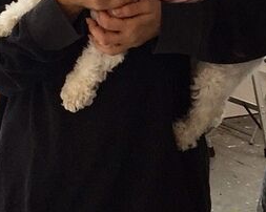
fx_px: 1322
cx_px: 161
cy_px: -12
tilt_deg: -6.5
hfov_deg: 11.5
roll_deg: -2.4
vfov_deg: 9.1
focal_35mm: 168
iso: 32
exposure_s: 1/60
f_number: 2.2
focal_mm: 4.15
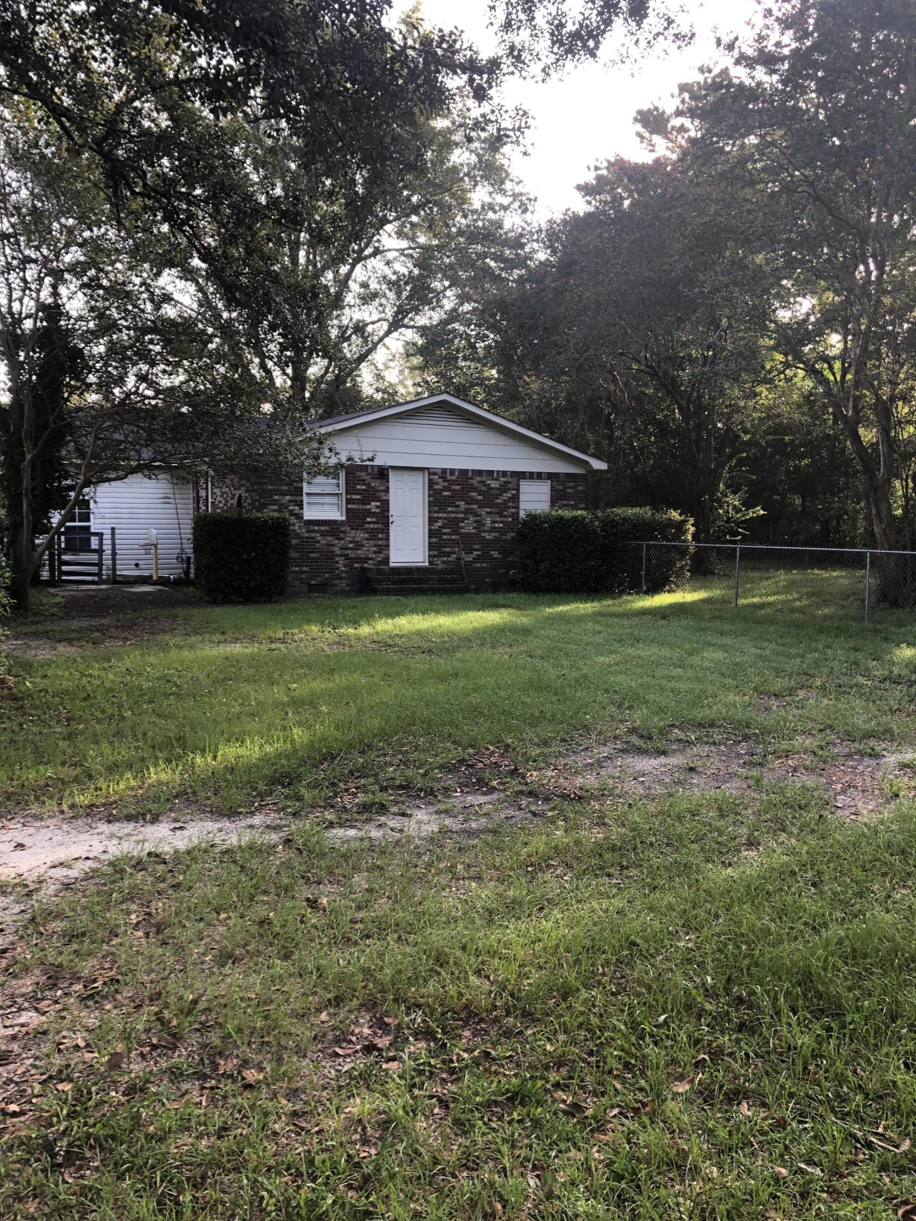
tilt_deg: -4.9
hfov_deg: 49.7
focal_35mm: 28
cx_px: 458
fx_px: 988
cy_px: 610
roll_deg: -0.4
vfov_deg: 63.4
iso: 50
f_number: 1.8
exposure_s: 1/120
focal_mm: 3.99
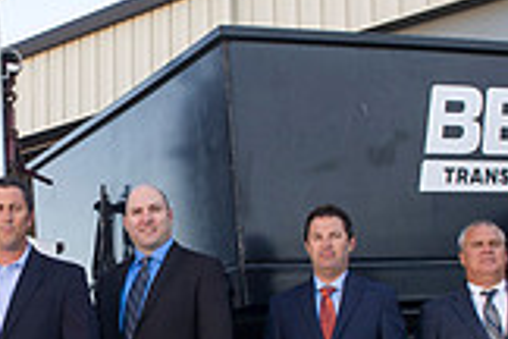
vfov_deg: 15.8
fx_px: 1213
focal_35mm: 86
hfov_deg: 23.2
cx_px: 75
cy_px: 254
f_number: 6.3
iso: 200
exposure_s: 1/160
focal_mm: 24
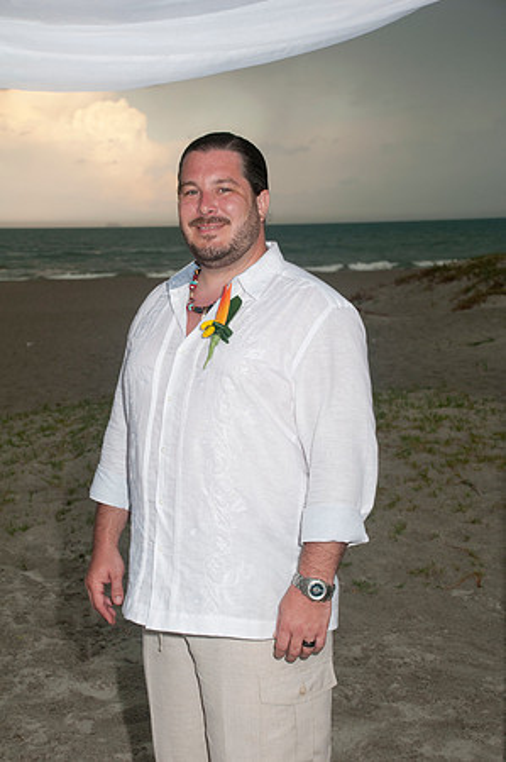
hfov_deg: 20.6
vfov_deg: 30.5
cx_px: 253
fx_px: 1395
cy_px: 381
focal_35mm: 66
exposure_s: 1/200
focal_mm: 44
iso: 400
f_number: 5.6
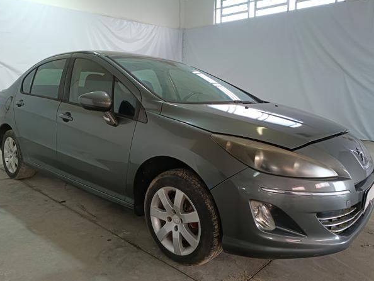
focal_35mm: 28
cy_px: 139
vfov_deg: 49.8
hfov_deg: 63.4
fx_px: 303
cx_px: 183
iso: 338
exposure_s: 1/60.1
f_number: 1.8
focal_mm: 4.81
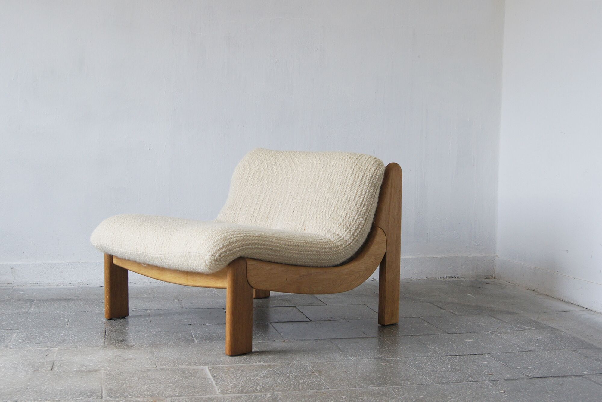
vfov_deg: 29.9
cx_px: 301
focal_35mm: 45
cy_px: 201
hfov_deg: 43.6
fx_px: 752
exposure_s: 1/40
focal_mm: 30
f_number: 5.6
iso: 400
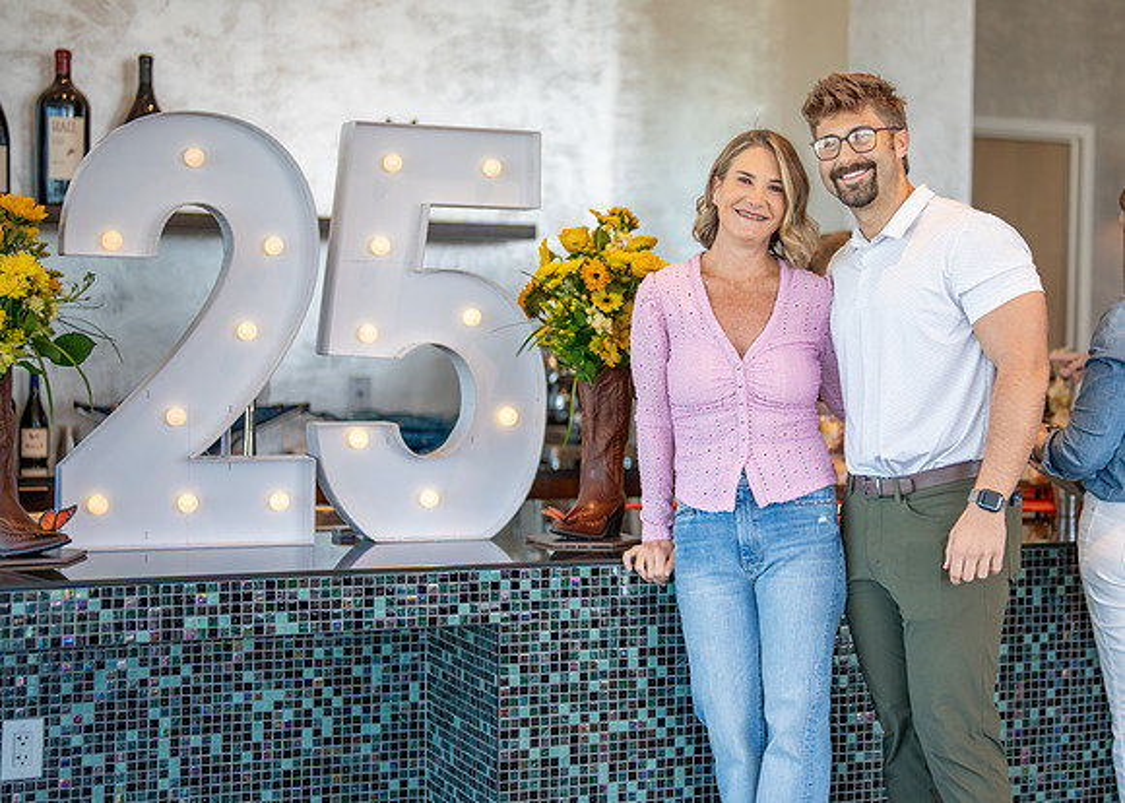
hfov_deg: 29.5
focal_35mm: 66
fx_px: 2120
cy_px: 388
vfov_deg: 21.4
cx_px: 749
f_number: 1.2
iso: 320
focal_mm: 50
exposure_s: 1/800
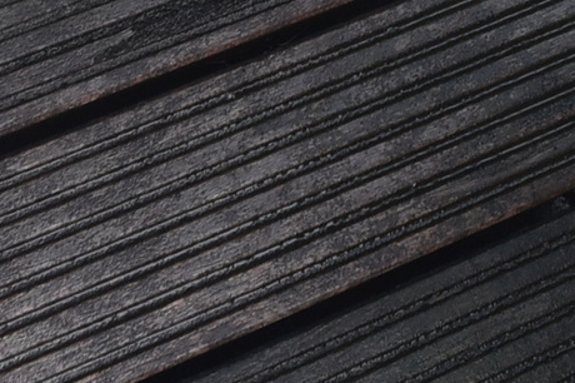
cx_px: 410
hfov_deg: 13.9
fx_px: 2346
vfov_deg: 8.3
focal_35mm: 147
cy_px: -636
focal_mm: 18
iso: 400
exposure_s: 1/200
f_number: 7.1
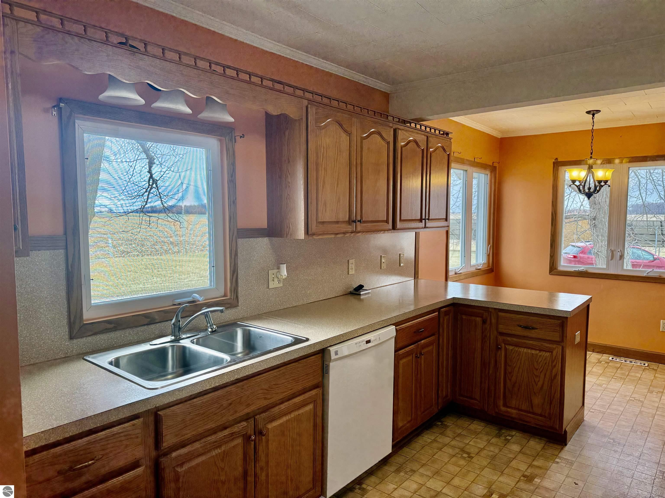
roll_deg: +0.1
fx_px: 461
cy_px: 249
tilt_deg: -3.9
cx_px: 332
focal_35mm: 24
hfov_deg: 71.6
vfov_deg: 56.8
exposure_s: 1/238
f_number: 1.78
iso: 160
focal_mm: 6.76
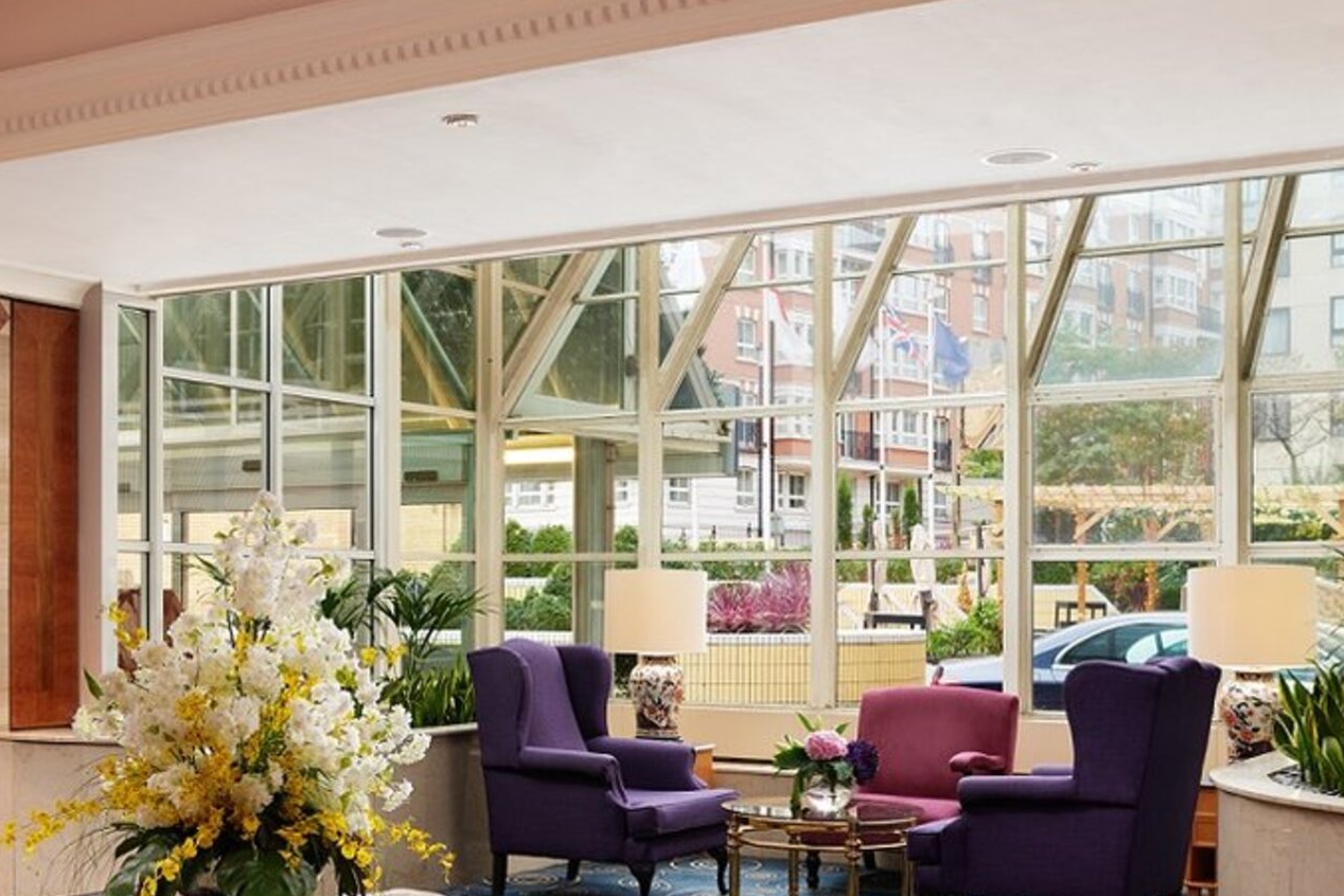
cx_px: 429
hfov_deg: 37.0
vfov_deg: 25.3
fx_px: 1979
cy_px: 632
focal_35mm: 53
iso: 100
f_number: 11
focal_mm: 35
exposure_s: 1/4
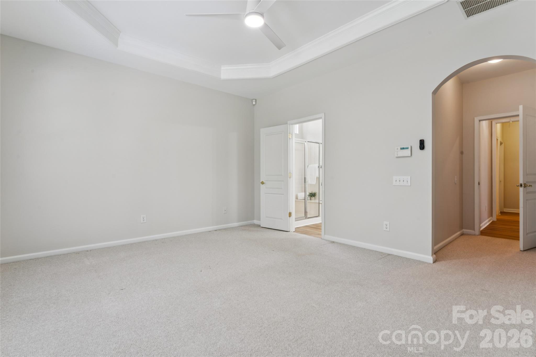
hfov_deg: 94.0
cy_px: 178
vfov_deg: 71.1
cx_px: 268
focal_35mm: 17
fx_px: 250
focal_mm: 16.8
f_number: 13
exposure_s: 1/1.67
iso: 100
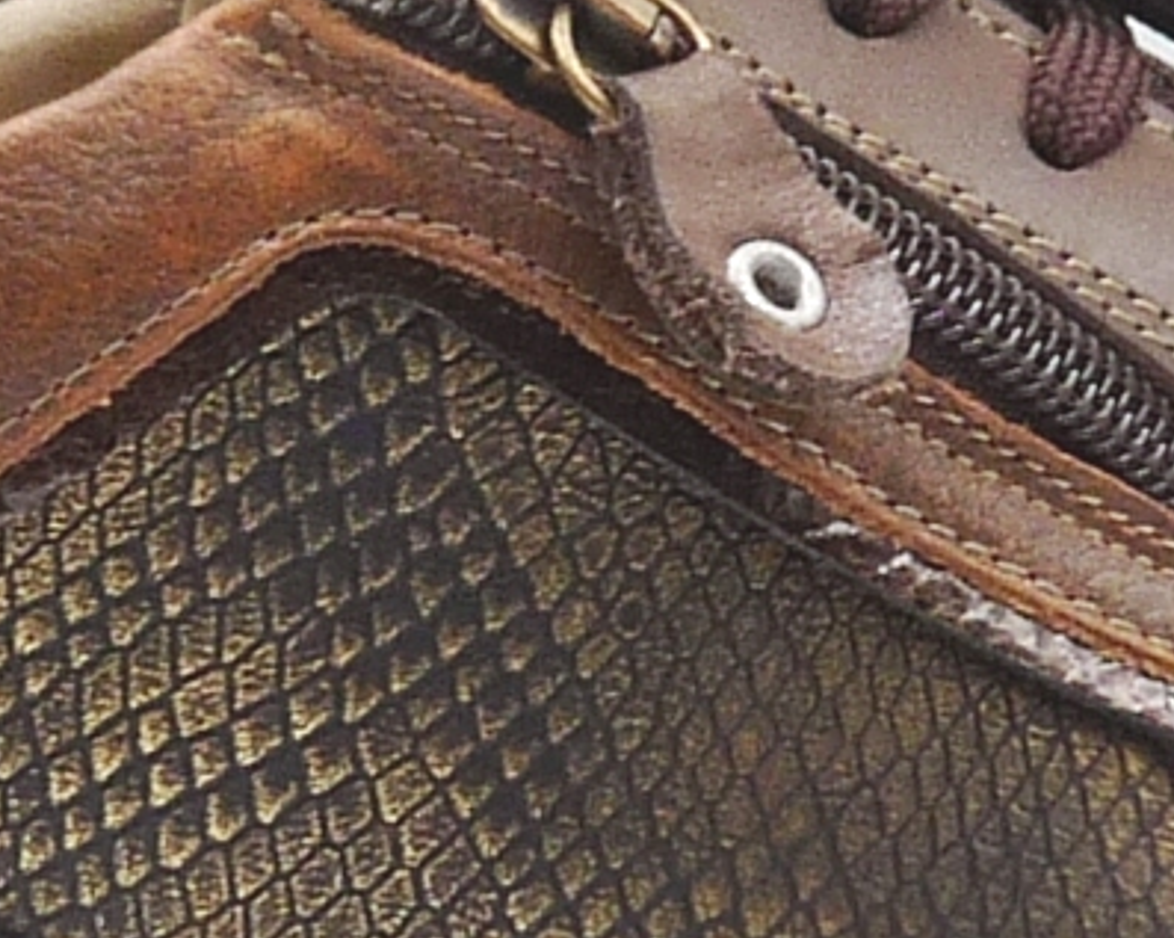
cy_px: 453
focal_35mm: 189
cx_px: 568
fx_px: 6562
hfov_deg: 10.2
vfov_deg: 8.2
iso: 100
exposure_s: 1/100
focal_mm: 4.8
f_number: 4
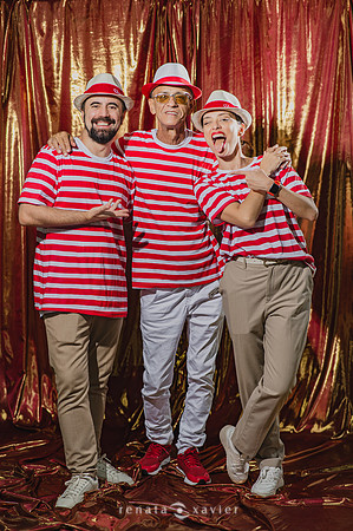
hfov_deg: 16.0
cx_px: 176
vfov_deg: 23.9
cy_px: 266
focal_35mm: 85
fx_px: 1253
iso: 125
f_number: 2.5
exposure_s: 1/100
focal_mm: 85
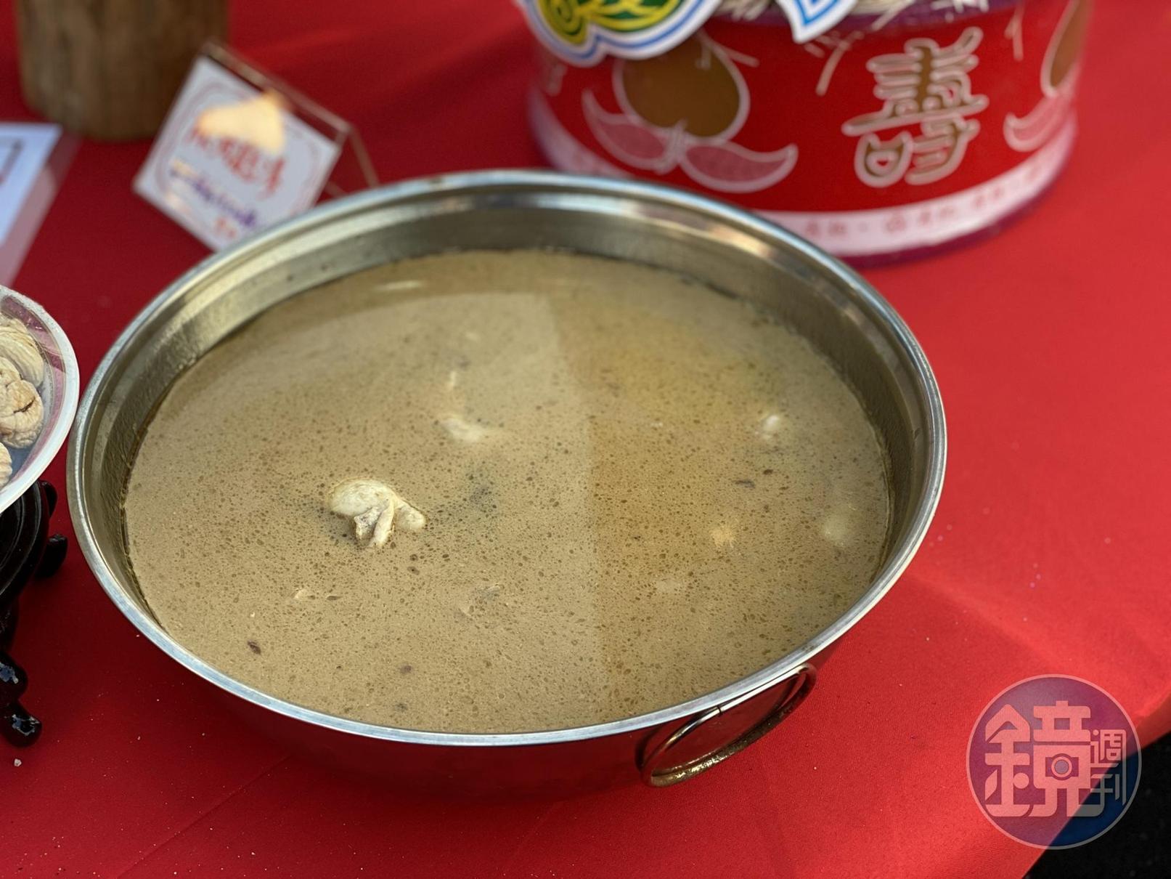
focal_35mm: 52
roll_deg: -1.4
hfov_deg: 36.8
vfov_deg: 28.0
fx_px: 1759
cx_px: 586
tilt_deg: -40.9
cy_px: 440
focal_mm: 6
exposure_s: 1/122
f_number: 2
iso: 25
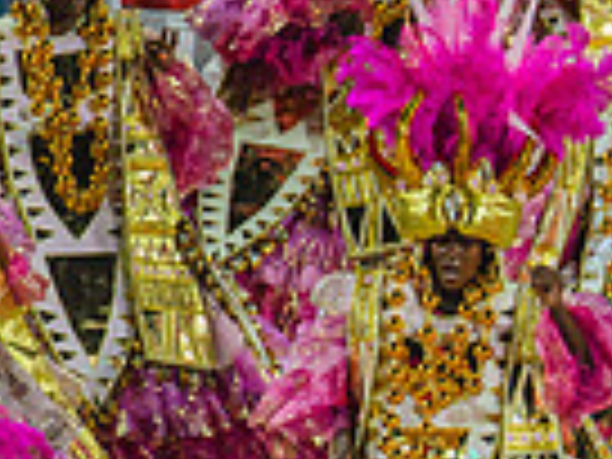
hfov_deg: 2.2
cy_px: 367
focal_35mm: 902
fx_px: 15947
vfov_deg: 1.6
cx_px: 981
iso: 1600
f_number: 5.6
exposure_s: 1/320
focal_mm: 220
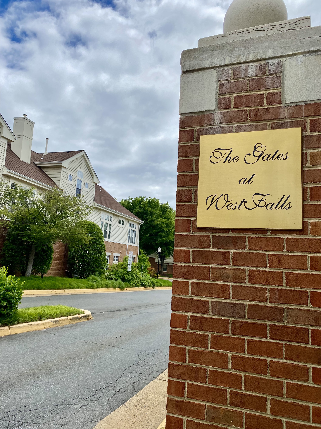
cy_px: 214
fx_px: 321
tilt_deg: +10.5
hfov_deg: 53.1
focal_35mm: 26
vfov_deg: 67.3
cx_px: 160
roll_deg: -3.4
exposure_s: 1/5236
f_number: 1.8
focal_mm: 4.25
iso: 32
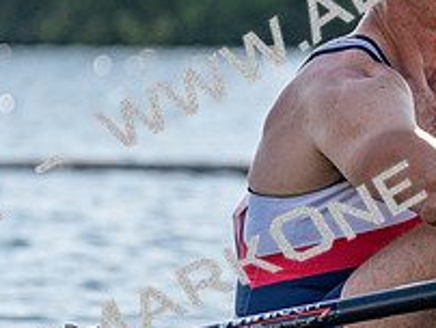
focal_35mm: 566
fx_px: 7137
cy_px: 154
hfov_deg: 3.5
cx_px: 363
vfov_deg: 2.6
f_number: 5.6
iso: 250
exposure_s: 1/1600
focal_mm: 205
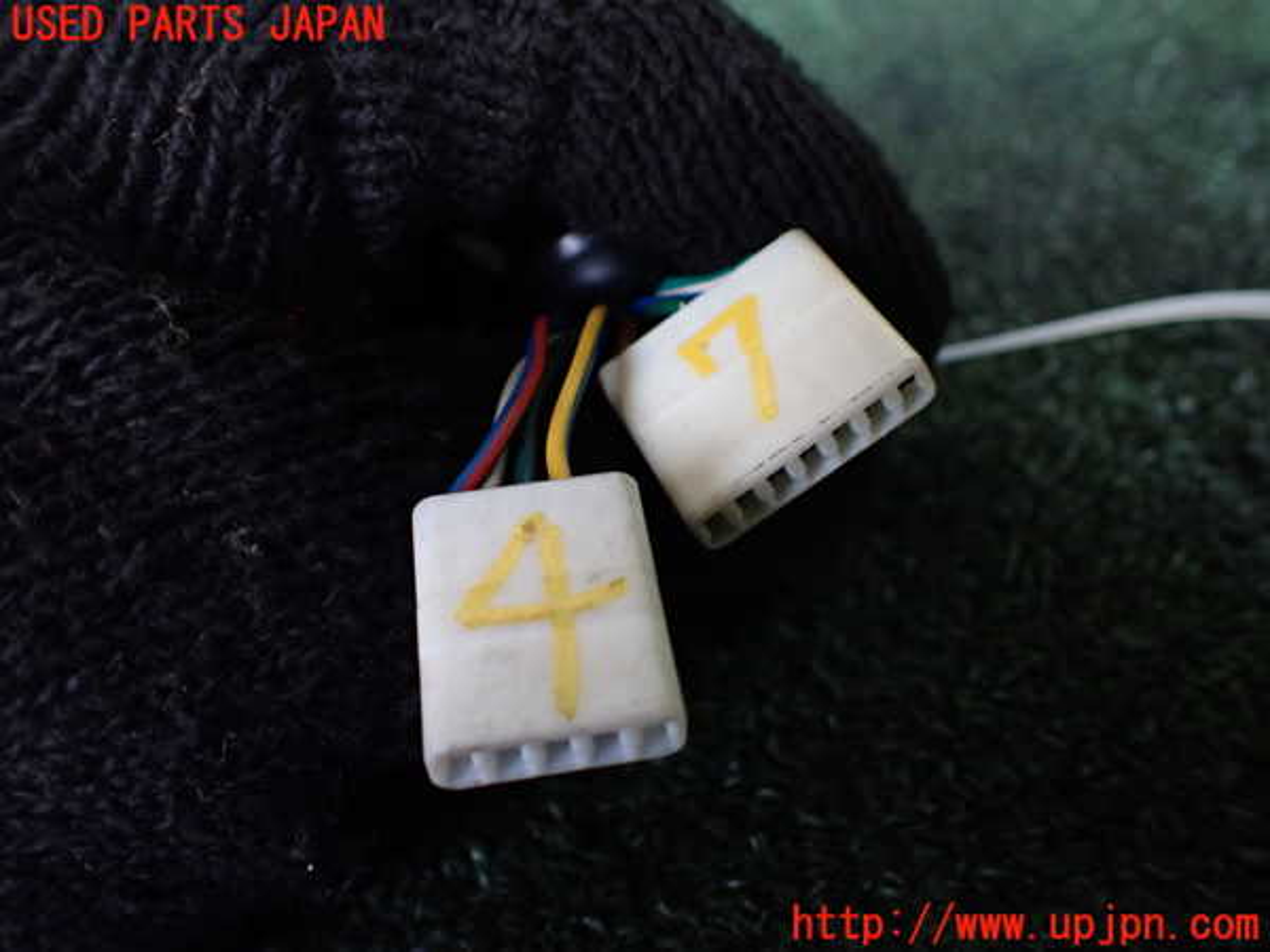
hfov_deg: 60.0
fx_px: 1101
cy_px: 476
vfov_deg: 46.8
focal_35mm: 30
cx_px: 635
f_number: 2.3
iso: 320
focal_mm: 5.4
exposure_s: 1/125
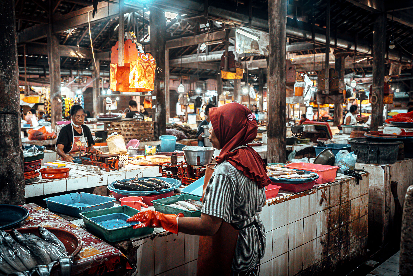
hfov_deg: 54.4
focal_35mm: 35
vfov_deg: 37.9
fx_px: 401
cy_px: 138
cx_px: 206
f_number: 4
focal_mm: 35
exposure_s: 1/80
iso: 1250
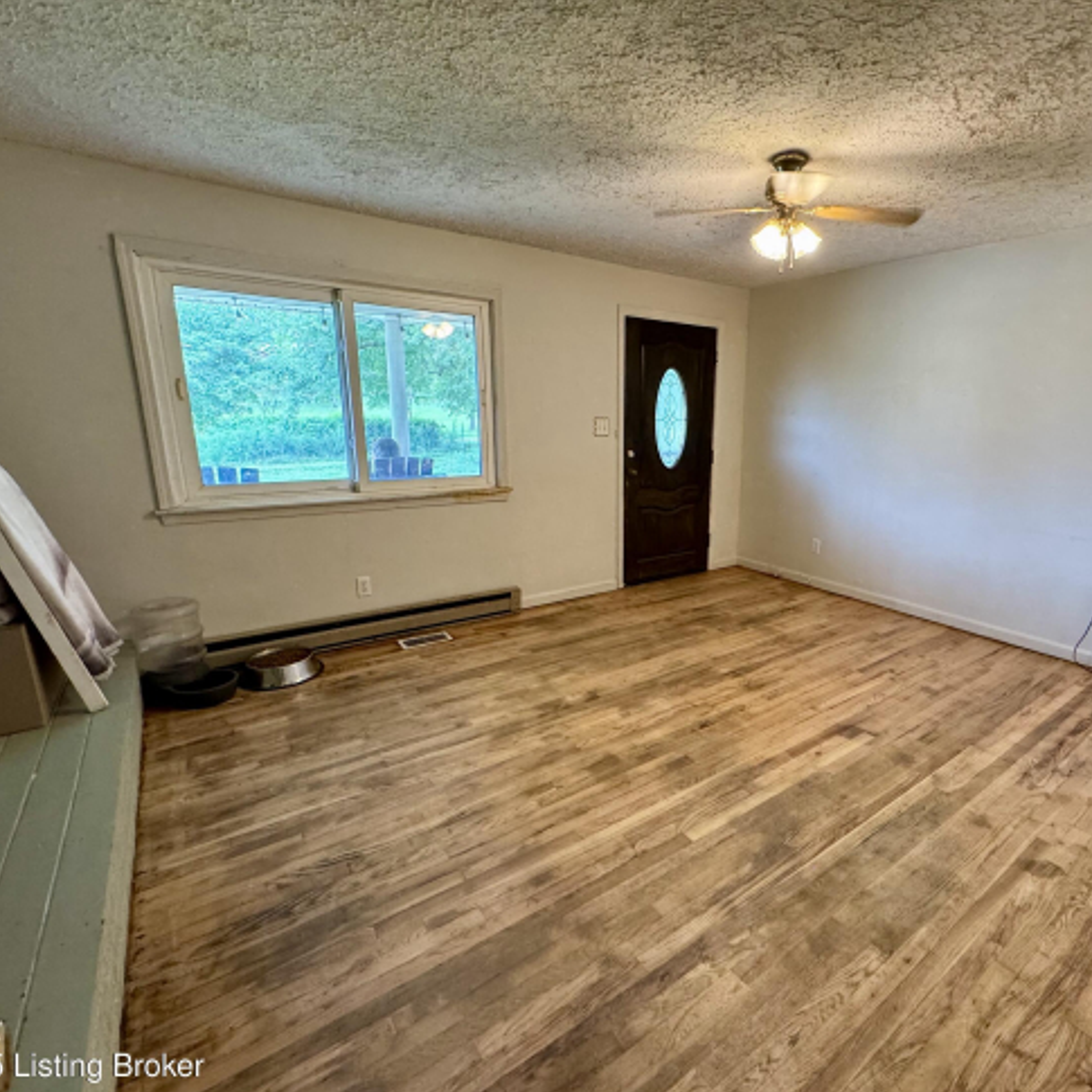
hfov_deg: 82.9
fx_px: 607
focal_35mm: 17
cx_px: 659
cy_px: 554
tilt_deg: -15.6
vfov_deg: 84.0
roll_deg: -1.3
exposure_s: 1/60
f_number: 2.2
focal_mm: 2.22
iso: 250
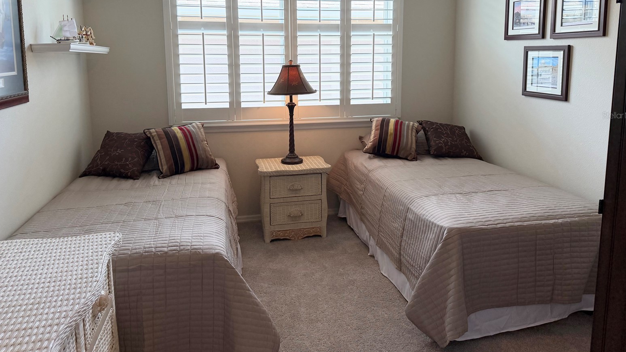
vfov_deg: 42.3
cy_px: 115
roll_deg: +0.8
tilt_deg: -6.1
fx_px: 448
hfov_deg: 69.8
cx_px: 317
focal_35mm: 27
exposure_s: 1/228
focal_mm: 6.76
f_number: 1.78
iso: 160
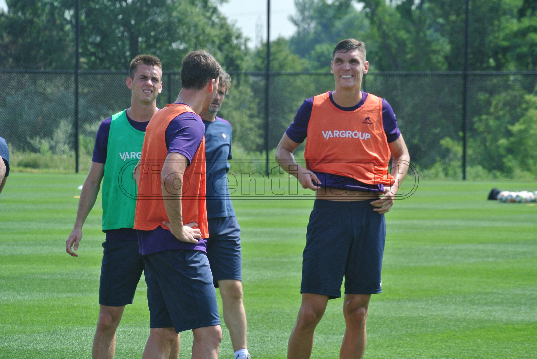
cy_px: 180
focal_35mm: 233
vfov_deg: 5.9
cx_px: 268
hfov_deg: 8.8
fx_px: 3480
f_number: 5
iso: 100
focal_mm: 86.5
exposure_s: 1/320
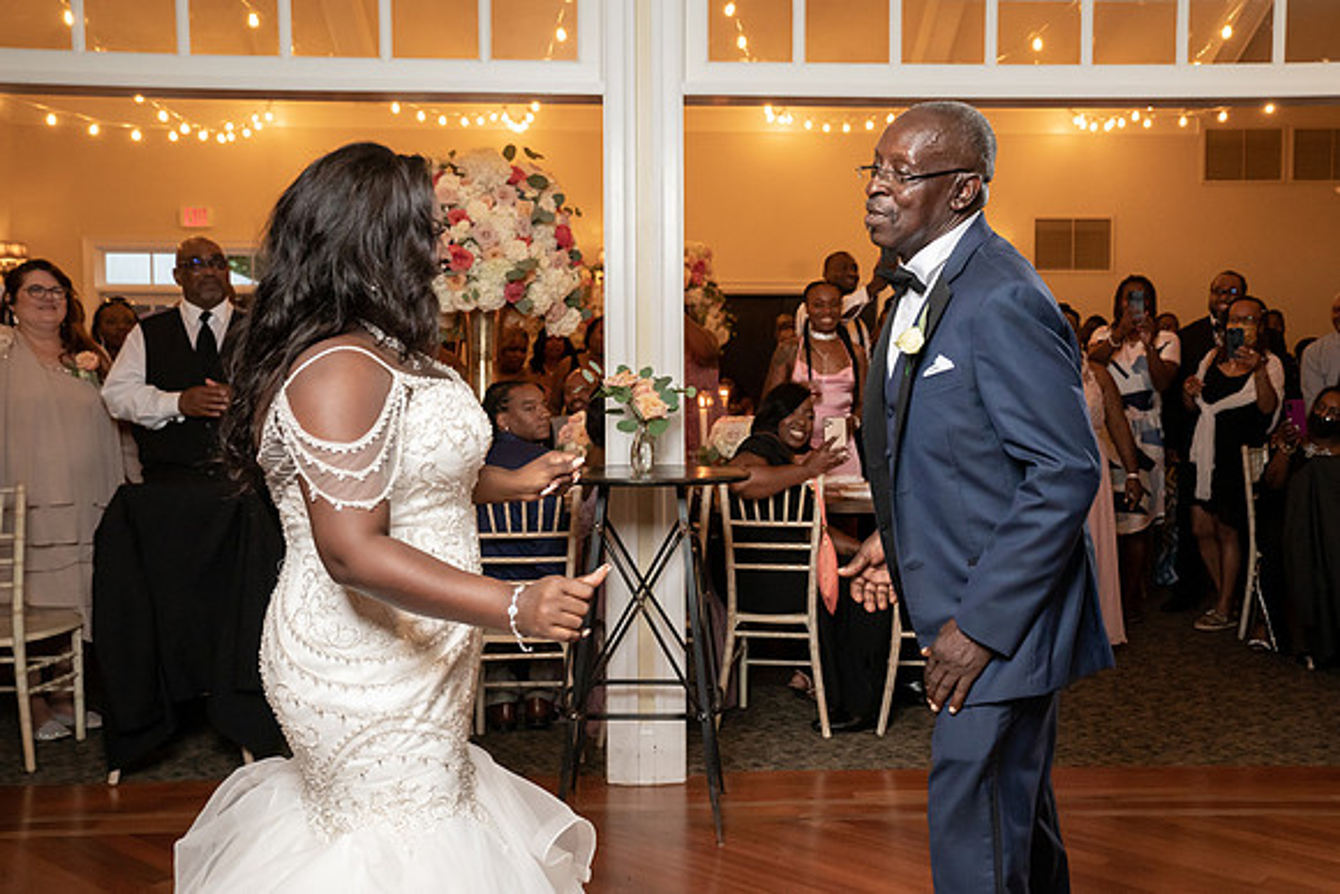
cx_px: 695
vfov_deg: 35.5
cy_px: 434
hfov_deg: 51.2
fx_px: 1398
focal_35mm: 38
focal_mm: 36
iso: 4000
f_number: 5.6
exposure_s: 1/200
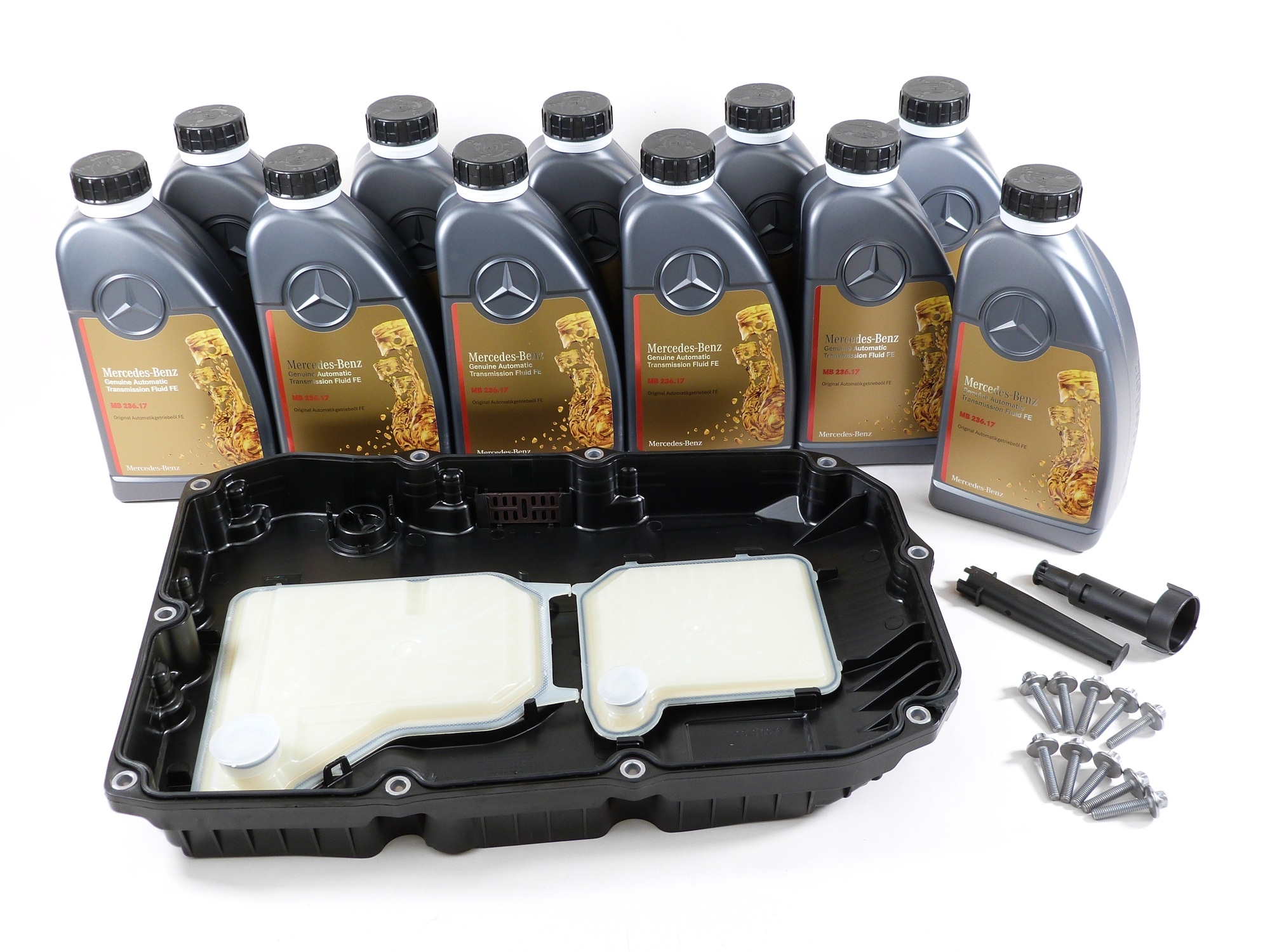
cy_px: 476
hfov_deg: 45.8
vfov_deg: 35.1
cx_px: 635
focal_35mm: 41
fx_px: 1504
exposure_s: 1/100
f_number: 3.1
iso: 100
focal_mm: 7.3
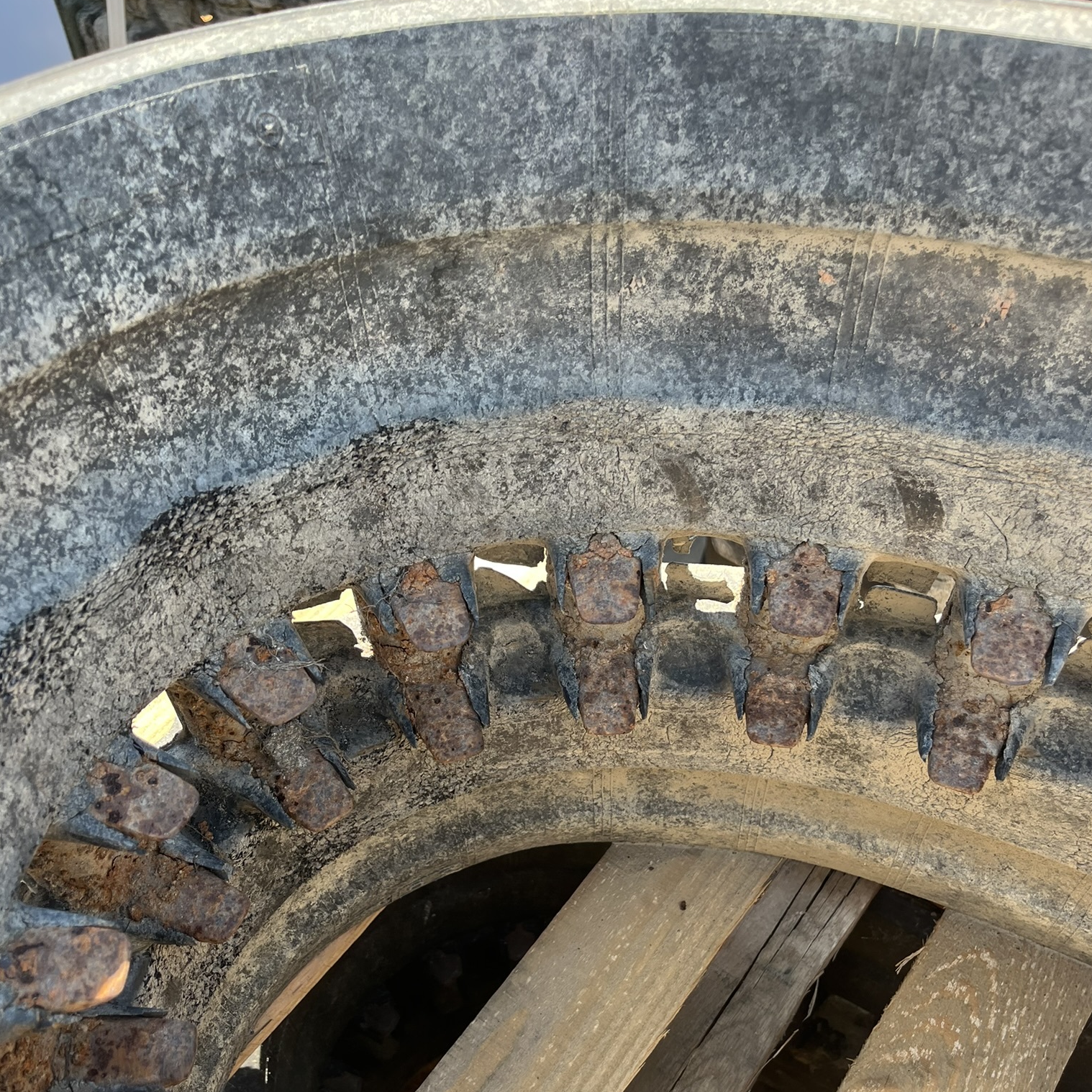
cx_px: 550
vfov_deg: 51.9
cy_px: 691
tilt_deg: -52.0
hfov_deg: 52.5
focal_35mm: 31
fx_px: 1106
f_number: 1.6
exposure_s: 1/308
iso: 50
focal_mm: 5.1
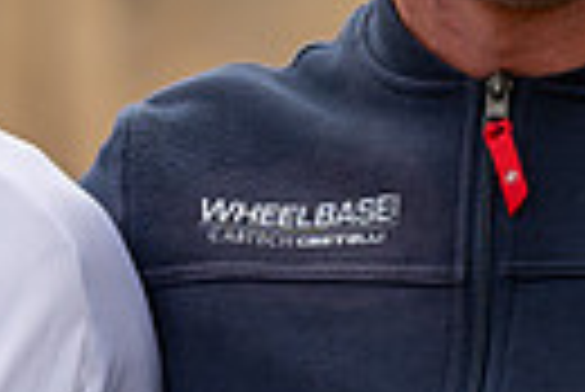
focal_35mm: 589
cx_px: 366
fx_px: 9582
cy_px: -6
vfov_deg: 2.3
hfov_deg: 3.5
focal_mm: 109
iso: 1250
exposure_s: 1/1000
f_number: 3.5
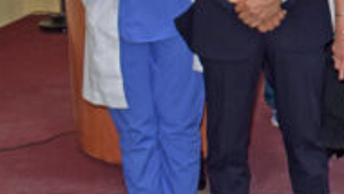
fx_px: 1494
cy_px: -48
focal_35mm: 164
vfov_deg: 7.3
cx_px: 509
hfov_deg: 12.5
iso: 800
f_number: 4.2
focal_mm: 31
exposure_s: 1/60
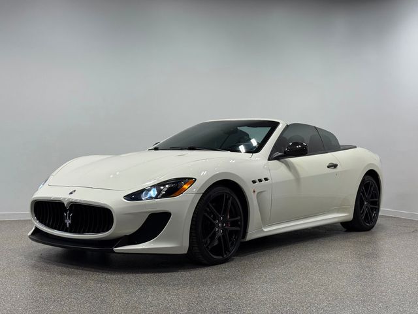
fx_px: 580
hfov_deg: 39.7
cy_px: 157
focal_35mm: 48
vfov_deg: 30.3
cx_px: 209
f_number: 1.78
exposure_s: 1/463
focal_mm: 6.76
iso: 64
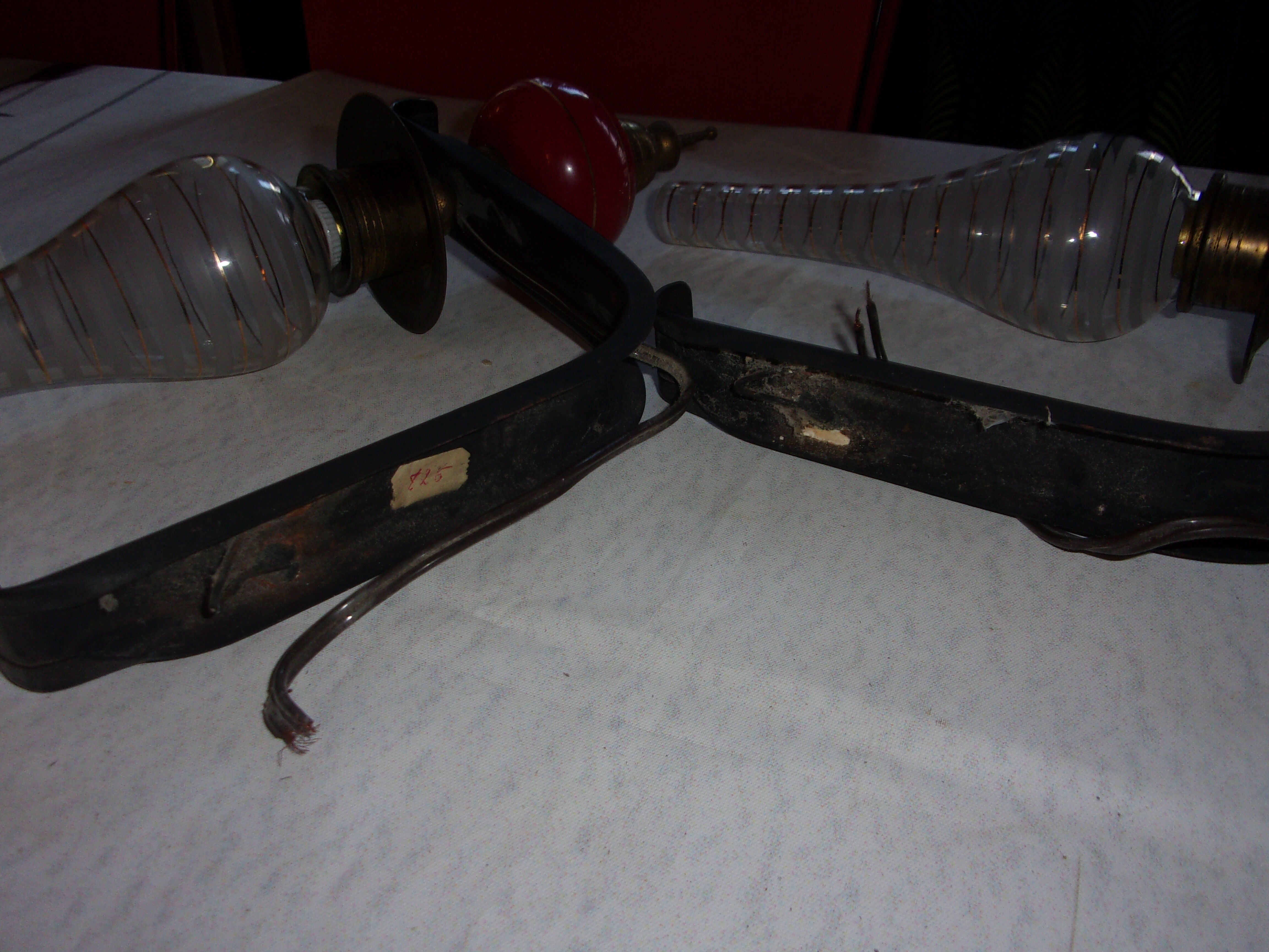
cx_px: 634
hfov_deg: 63.4
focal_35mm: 28
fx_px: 1026
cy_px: 476
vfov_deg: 49.7
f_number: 3.9
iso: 80
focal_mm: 5.1
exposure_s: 1/34
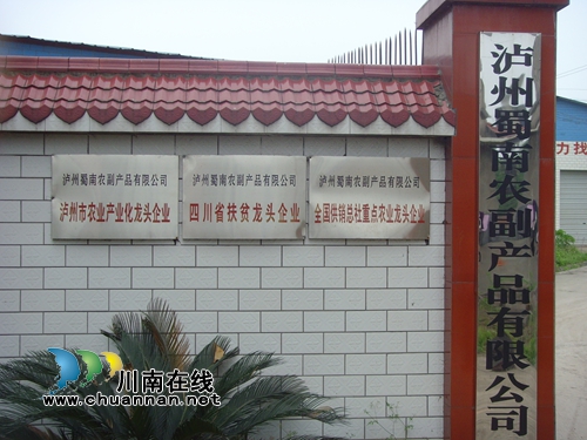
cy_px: 220
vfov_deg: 29.1
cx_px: 294
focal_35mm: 50
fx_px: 848
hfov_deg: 38.2
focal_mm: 8.8
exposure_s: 1/350
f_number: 3.8
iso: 80
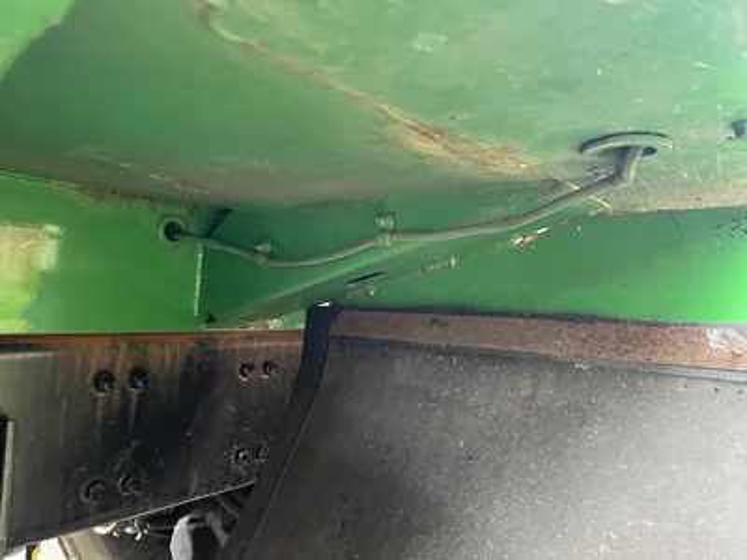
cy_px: 280
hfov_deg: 67.3
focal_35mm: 26
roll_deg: -3.9
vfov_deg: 53.1
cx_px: 374
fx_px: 561
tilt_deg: +3.5
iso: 250
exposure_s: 1/60
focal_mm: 5.1
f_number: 1.6
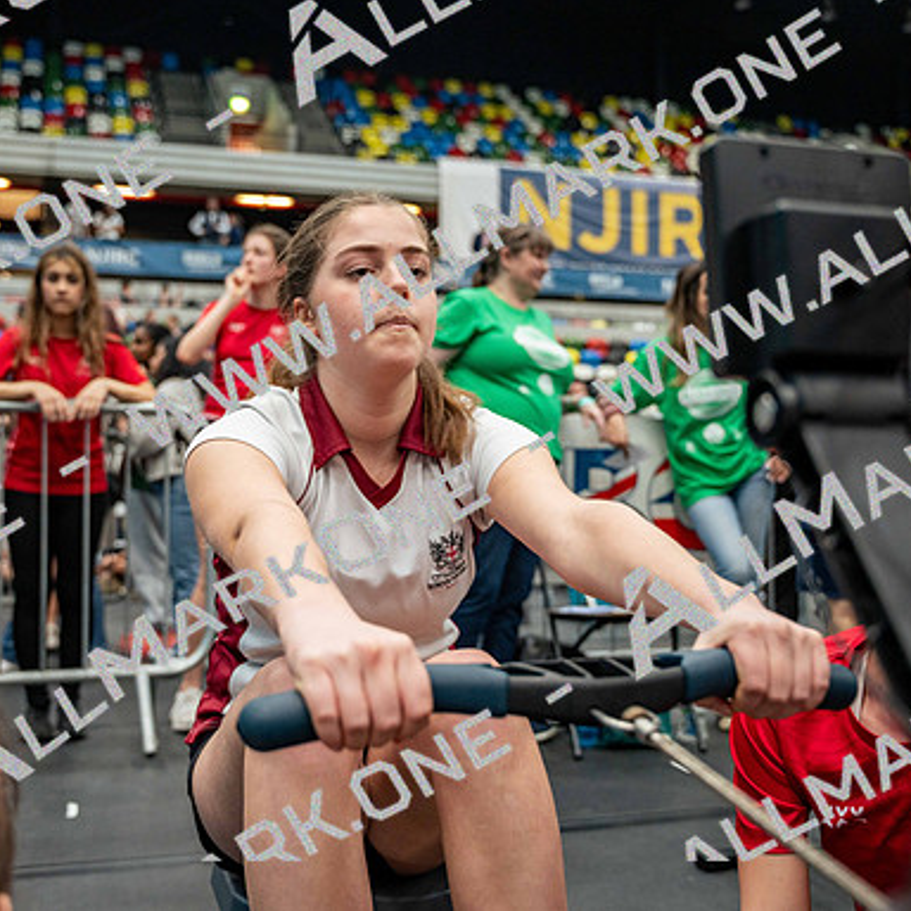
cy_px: 454
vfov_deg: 40.9
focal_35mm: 41
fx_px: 1221
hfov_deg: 40.9
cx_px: 420
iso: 1000
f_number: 2.8
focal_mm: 31.9
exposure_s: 1/200
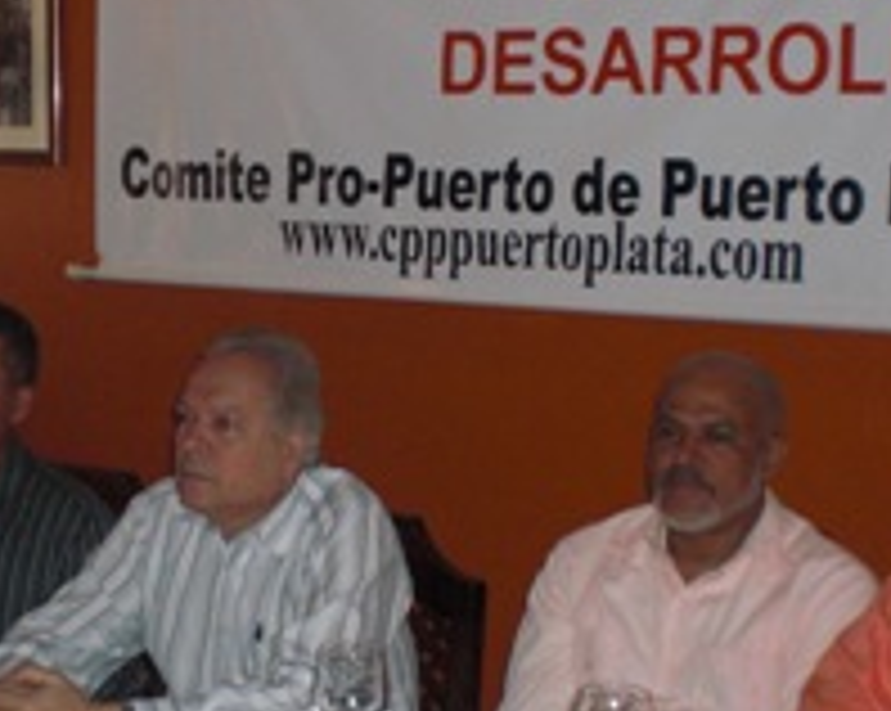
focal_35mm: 84
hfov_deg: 22.7
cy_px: 360
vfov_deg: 18.3
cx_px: 320
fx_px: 2213
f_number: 3.1
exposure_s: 1/60
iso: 200
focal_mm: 6.3
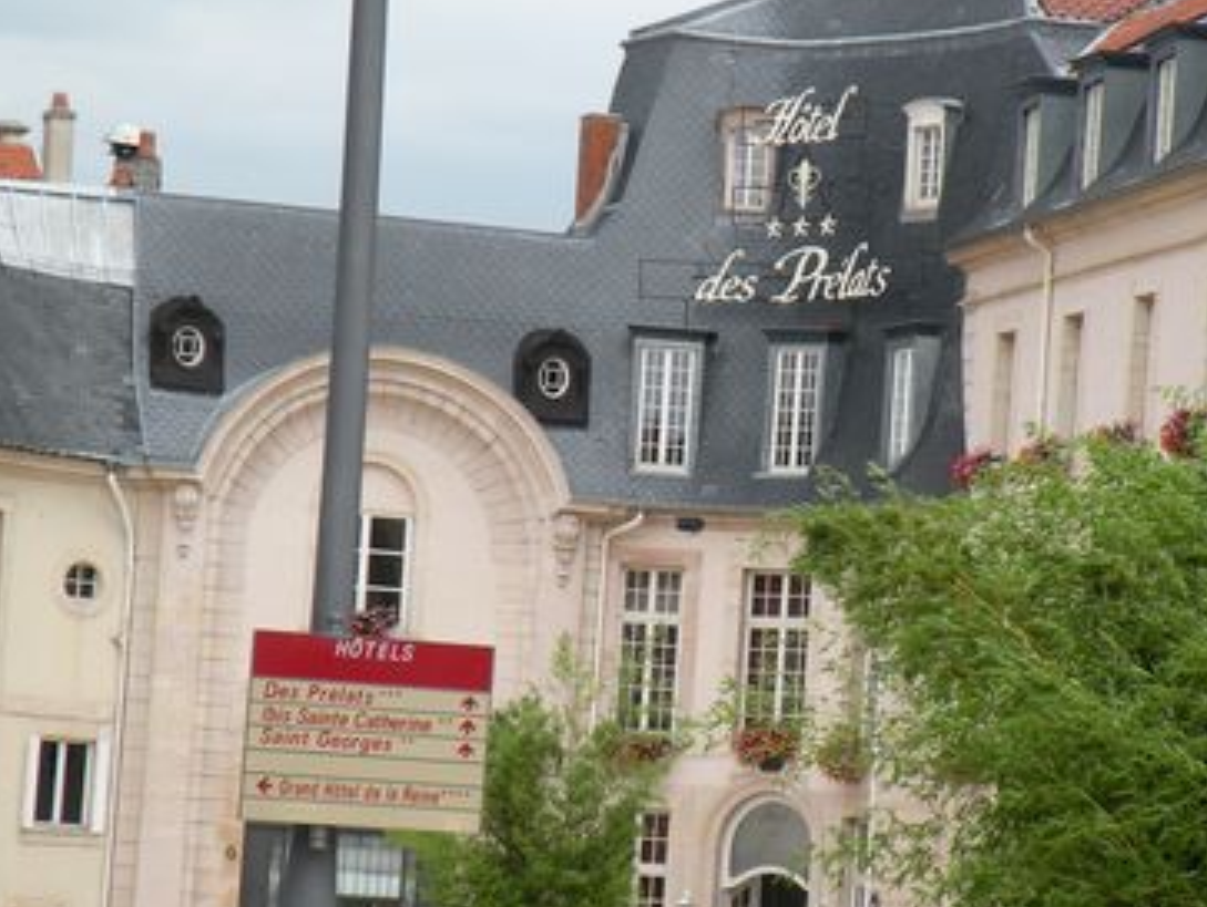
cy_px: 517
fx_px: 6911
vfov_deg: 7.5
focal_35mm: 198
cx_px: 785
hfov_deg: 10.0
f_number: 4.5
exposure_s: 1/103
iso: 64
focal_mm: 25
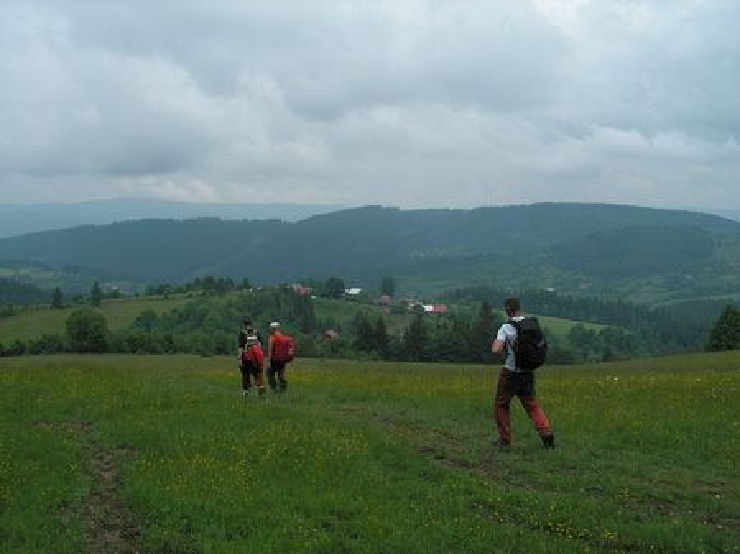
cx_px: 370
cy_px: 277
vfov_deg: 39.6
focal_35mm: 36
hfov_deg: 51.4
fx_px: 769
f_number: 3.2
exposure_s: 1/800
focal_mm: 6
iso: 50
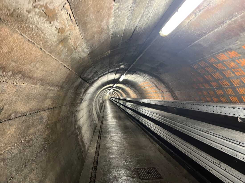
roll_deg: +0.7
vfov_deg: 53.1
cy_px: 92
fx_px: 184
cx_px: 122
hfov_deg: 67.3
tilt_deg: -6.7
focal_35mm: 26
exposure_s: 1/50
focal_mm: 5.1
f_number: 1.6
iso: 250
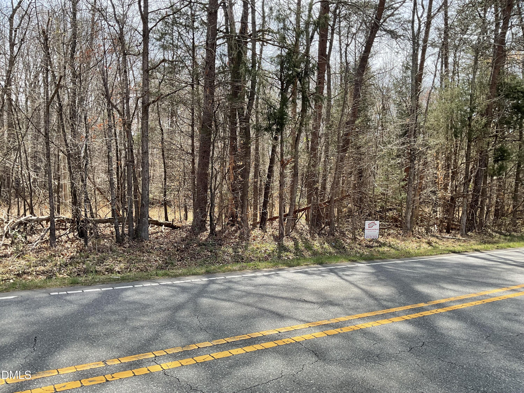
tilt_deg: -1.1
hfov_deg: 61.7
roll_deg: -2.2
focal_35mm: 29
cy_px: 196
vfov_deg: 48.2
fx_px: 439
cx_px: 262
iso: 16
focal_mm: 3
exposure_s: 1/473
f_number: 1.8
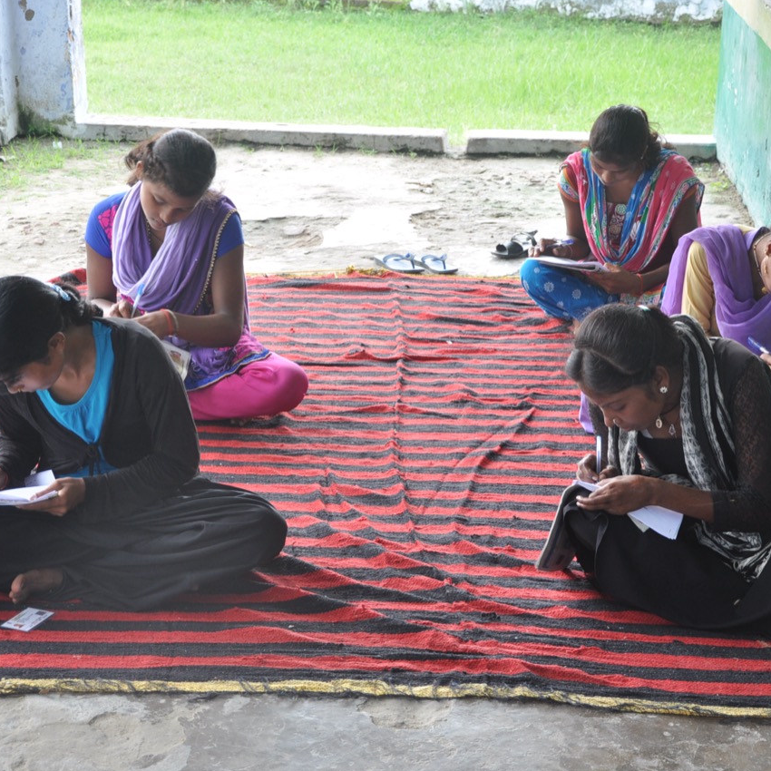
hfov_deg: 23.4
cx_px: 391
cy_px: 383
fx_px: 1865
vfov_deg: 23.4
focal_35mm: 74
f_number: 5.6
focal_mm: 38
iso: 200
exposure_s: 1/20
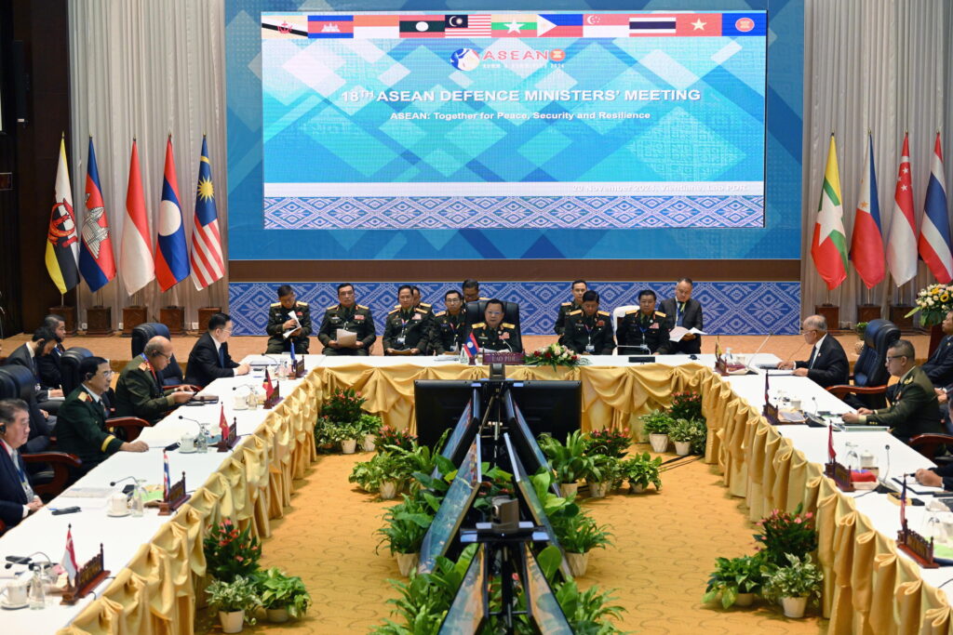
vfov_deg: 24.6
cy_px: 318
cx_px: 476
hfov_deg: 36.2
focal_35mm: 55
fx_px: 1456
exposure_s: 1/200
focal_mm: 55
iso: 3200
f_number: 4
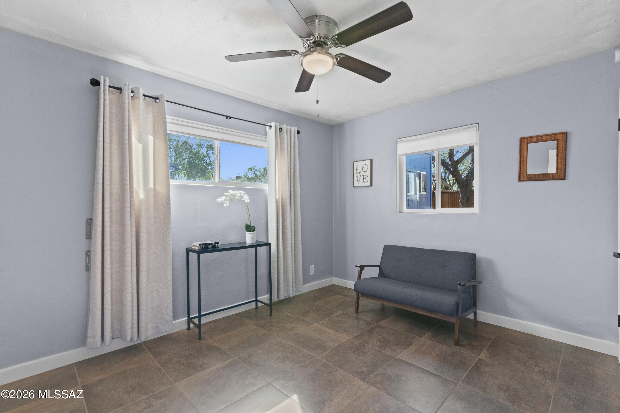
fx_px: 275
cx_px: 310
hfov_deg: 96.8
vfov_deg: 73.7
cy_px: 206
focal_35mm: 16
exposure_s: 1/8
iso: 1000
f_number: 14
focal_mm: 16
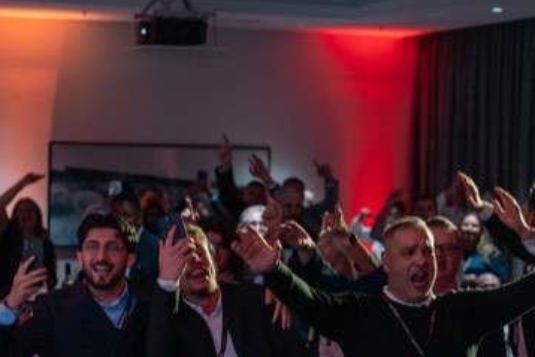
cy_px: 219
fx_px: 1858
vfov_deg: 11.0
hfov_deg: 16.3
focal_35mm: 125
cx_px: 356
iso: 800
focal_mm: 70
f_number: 2.8
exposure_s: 1/125
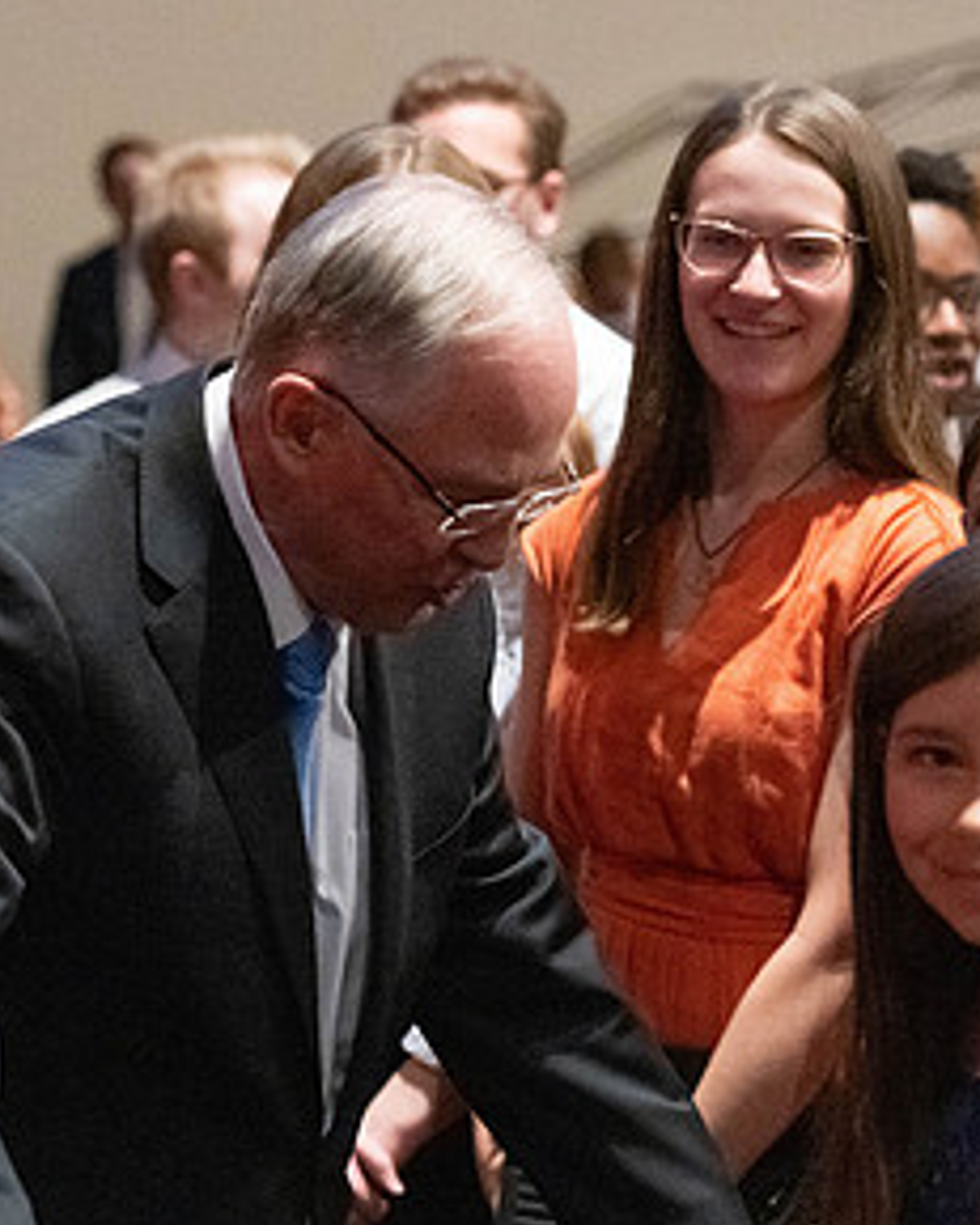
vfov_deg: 13.2
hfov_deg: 10.6
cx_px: 275
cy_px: 395
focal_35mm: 146
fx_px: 5296
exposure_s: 1/250
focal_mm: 70
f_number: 3.5
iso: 16000
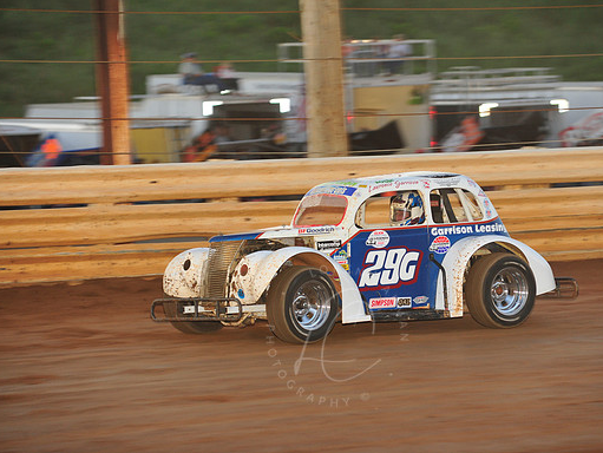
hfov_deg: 9.1
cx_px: 336
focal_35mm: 218
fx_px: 3800
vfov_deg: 6.8
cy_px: 226
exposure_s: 1/320
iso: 800
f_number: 6.3
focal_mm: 200
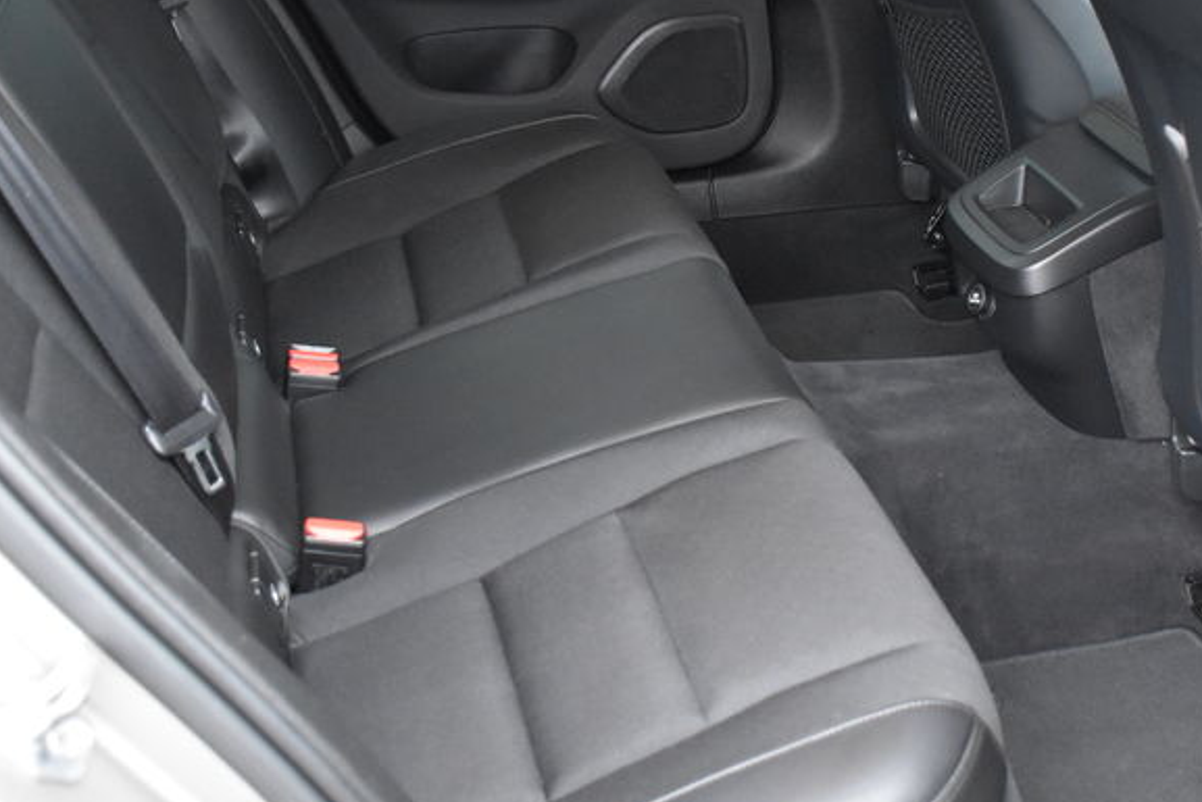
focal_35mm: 52
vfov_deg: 25.9
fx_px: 1737
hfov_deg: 37.8
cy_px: 311
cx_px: 787
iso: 4000
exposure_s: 1/60
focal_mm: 20
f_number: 3.5
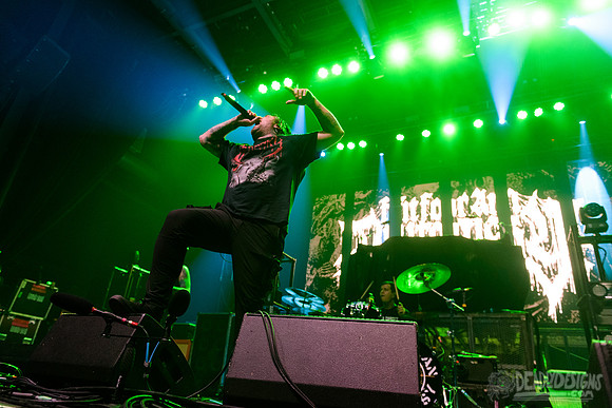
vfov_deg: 53.2
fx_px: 408
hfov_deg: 73.7
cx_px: 306
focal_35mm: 24
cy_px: 204
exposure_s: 1/160
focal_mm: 24
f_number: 3.5
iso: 3200
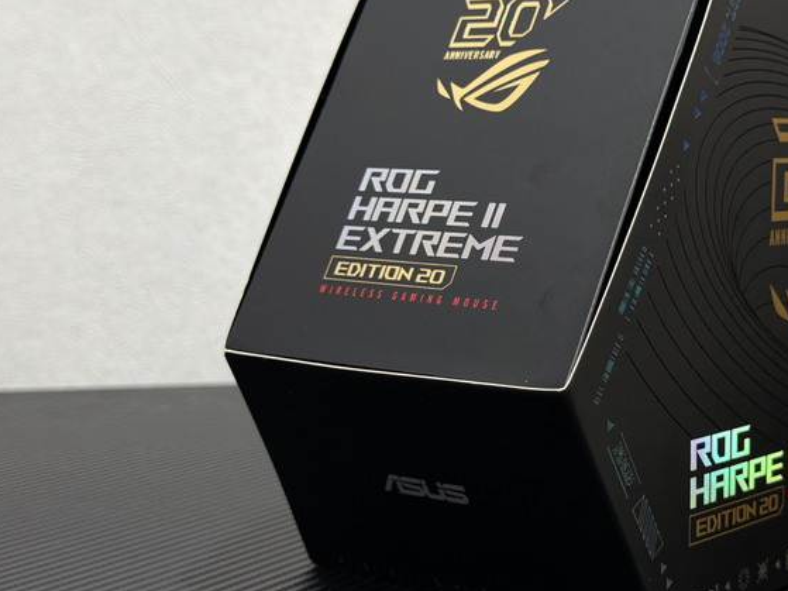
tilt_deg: -4.3
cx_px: 541
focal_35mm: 67
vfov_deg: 21.9
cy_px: 264
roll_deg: -0.3
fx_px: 1525
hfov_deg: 28.7
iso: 160
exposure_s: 1/60
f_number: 1.78
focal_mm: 6.76
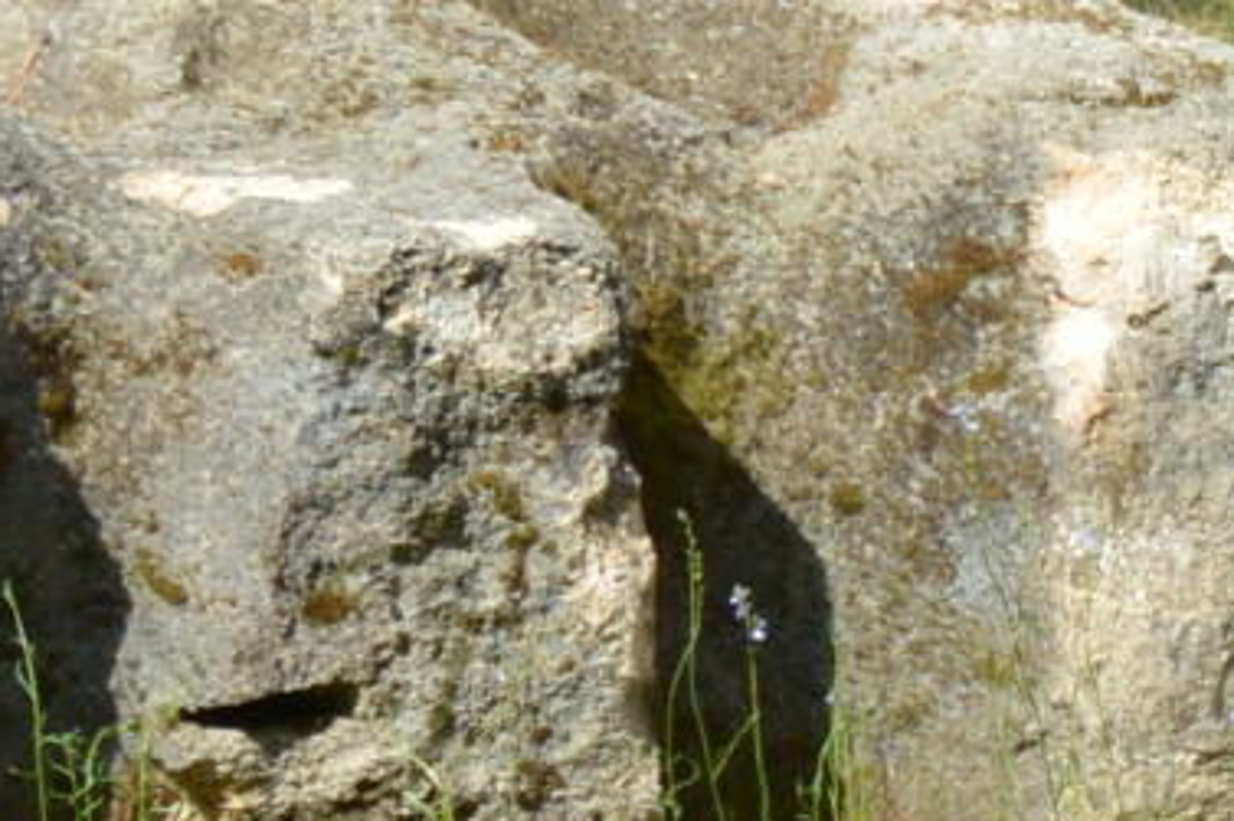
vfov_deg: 4.4
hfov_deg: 6.2
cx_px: 3571
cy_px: -402
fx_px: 10621
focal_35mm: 310
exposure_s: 1/250
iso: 100
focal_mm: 26
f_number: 7.1
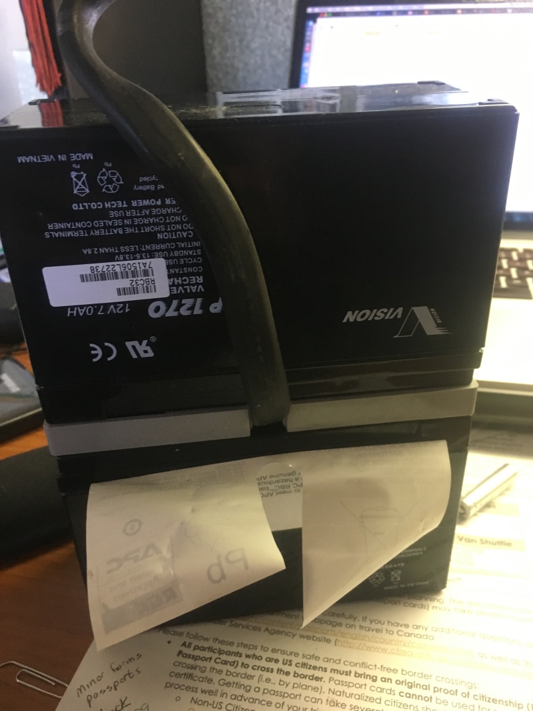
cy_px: 356
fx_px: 595
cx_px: 266
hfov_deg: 48.2
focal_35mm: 29
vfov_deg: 61.6
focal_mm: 4.15
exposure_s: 1/30
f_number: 2.2
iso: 160
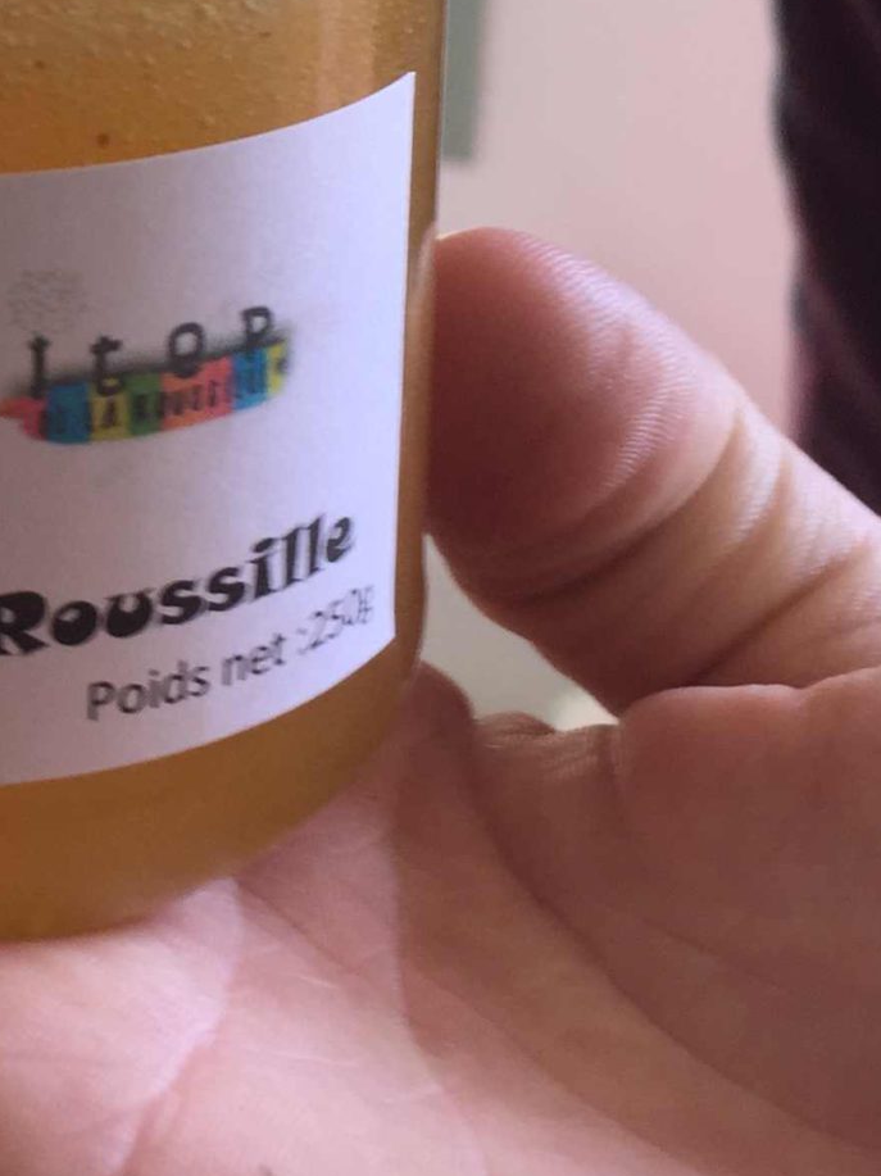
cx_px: -82
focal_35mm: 81
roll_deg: +0.6
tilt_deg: -17.8
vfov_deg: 23.7
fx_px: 2751
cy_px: 187
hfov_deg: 17.6
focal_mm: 4.15
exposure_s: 1/50
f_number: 2.2
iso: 32
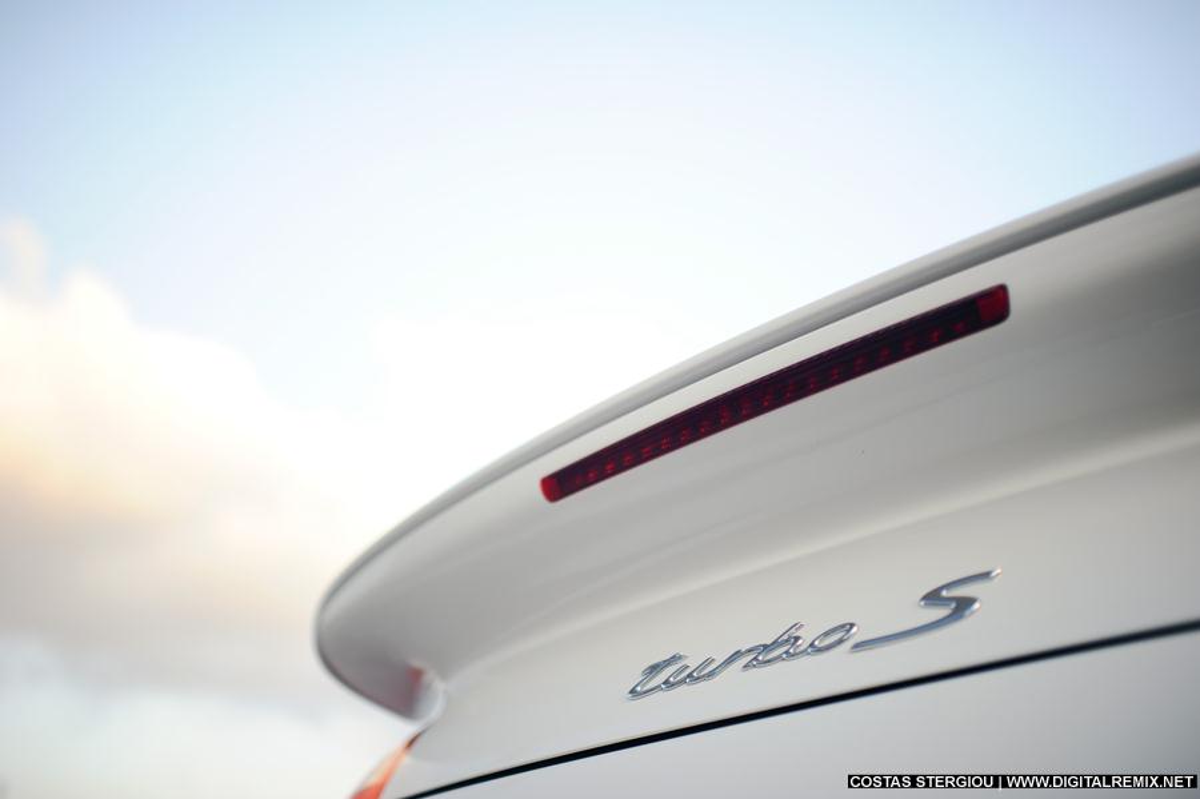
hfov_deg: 54.5
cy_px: 400
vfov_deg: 37.8
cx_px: 600
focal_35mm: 35
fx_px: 1166
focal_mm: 35
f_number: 1.4
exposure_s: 1/800
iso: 320
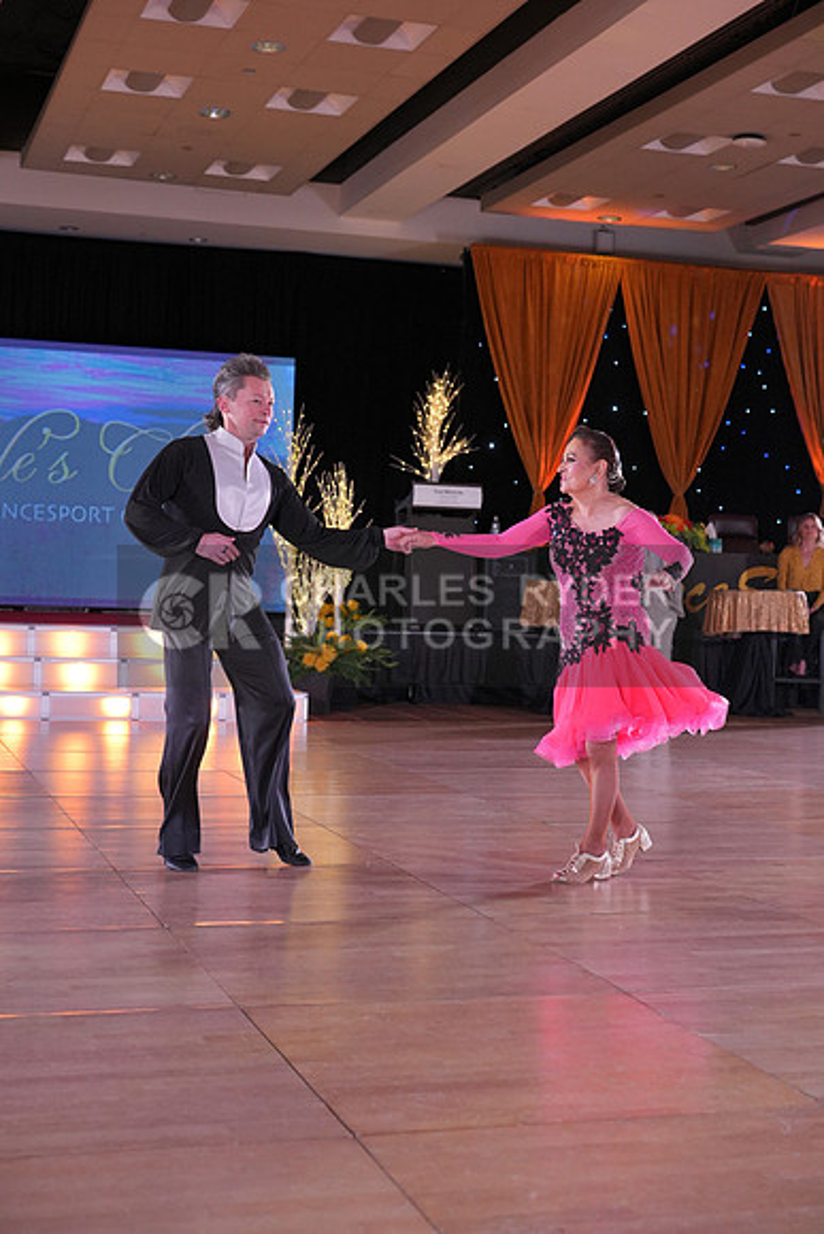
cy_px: 617
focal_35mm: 50
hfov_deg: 27.0
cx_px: 412
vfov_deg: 39.6
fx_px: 1716
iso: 2000
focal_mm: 50
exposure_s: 1/400
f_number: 4
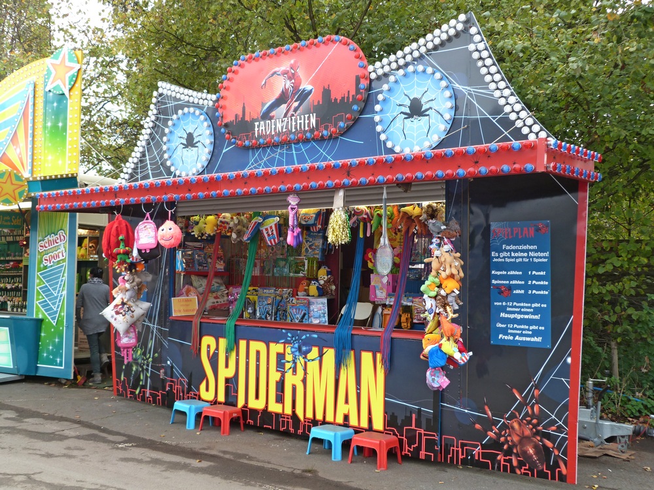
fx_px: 718
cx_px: 327
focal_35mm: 38
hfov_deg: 49.0
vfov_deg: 37.7
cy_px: 245
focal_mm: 6.7
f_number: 3.1
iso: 100
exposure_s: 1/60
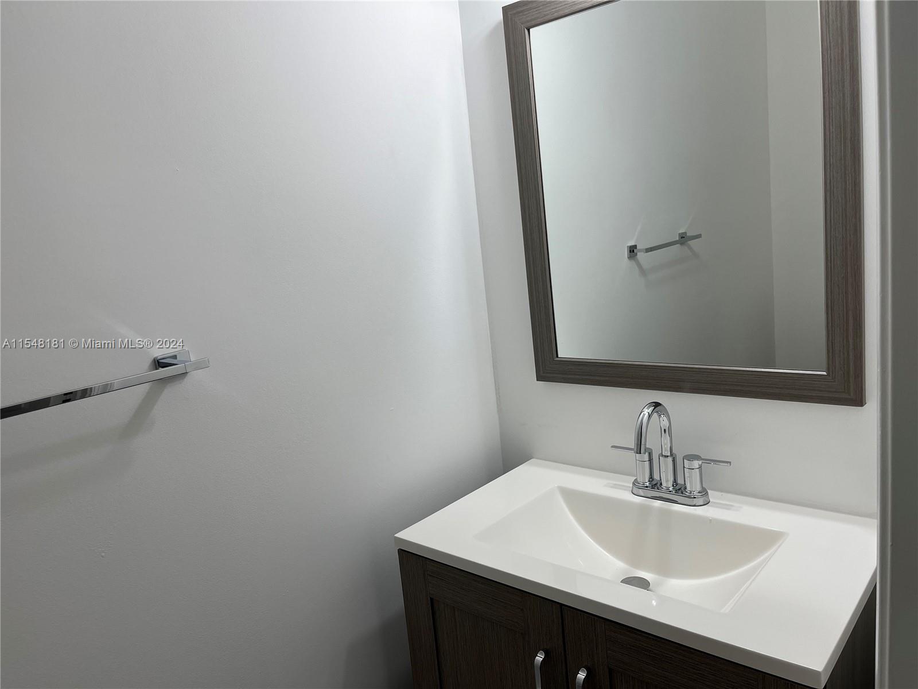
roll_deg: +5.7
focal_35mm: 26
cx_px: 459
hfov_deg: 67.3
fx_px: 690
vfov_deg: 53.1
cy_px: 344
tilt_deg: -10.4
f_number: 1.6
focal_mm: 5.1
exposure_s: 1/303
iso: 50
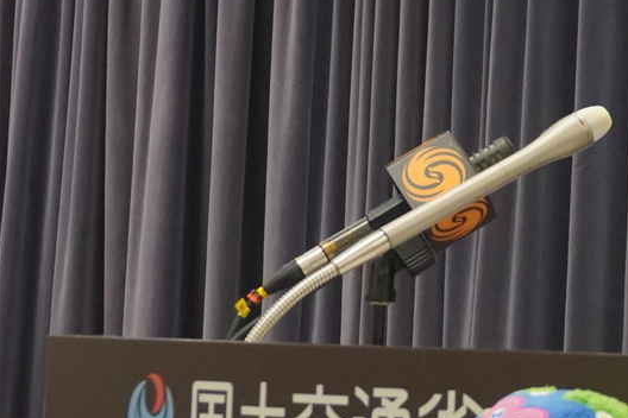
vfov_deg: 7.3
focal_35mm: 187
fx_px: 3253
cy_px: -9
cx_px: 892
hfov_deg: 10.7
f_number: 5.6
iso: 2500
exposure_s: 1/160
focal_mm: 41
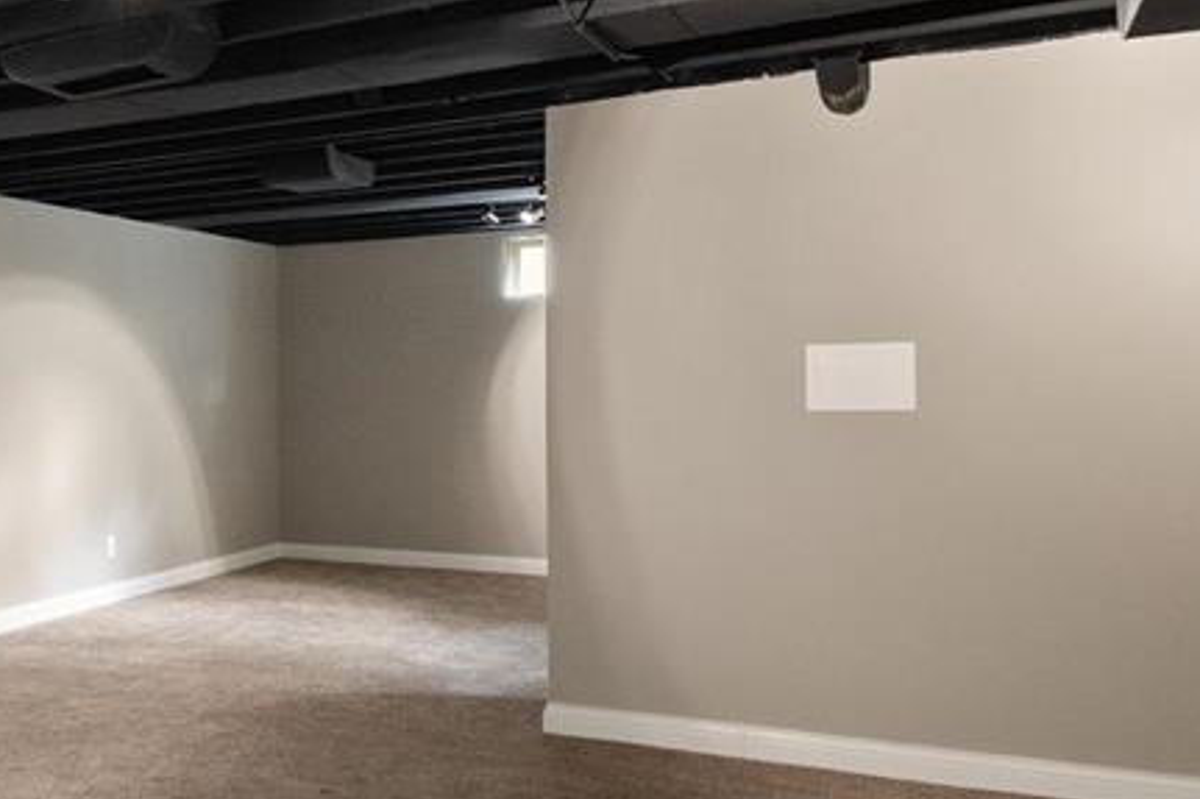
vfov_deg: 35.0
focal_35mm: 38
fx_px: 1266
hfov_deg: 42.2
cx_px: -58
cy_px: 412
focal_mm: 8
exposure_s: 1/2.5
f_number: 8
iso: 2000
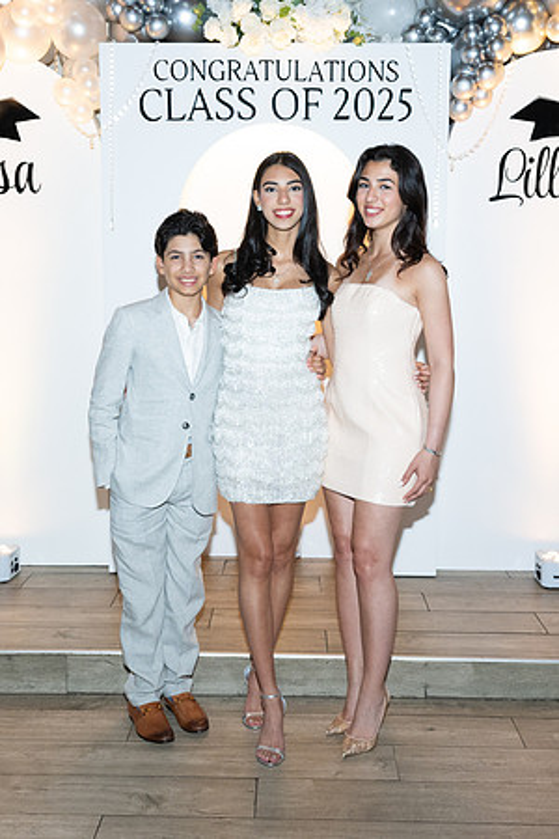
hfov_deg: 32.3
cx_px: 271
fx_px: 966
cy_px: 402
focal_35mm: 41
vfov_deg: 46.9
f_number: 5.6
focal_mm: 26
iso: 1000
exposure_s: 1/80
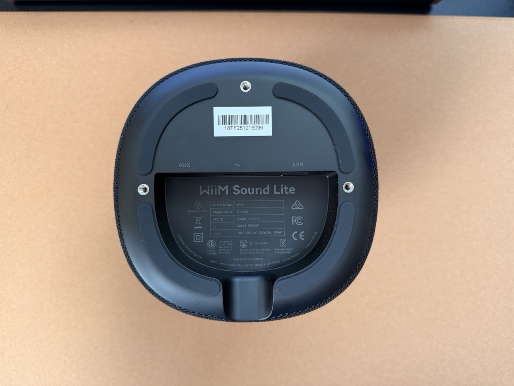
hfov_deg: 71.6
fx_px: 356
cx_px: 257
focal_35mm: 24
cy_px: 193
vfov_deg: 56.8
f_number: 1.78
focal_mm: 6.76
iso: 200
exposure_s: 1/98
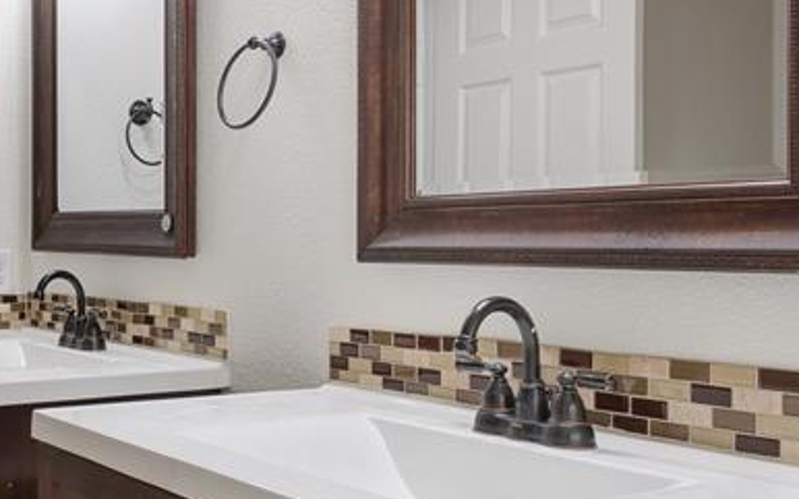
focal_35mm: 46
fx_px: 1001
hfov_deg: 40.0
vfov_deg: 28.0
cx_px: 68
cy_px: 259
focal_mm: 17
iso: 100
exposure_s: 1/6
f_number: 9
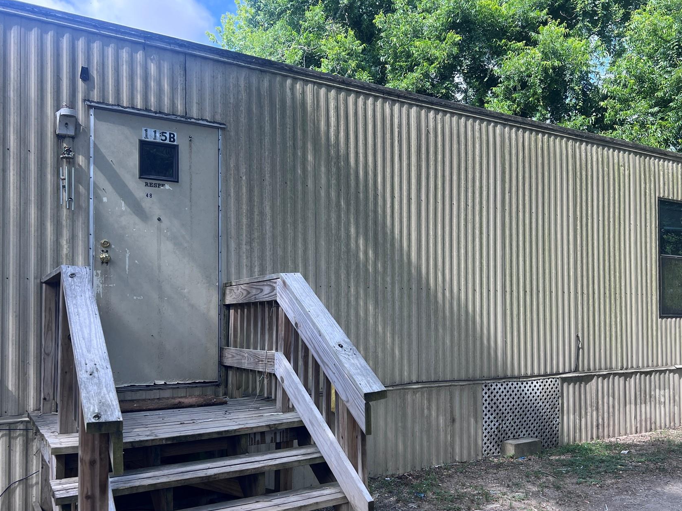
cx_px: 378
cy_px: 293
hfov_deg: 56.7
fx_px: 630
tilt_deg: +1.1
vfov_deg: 44.0
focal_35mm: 32
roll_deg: +0.7
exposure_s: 1/597
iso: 50
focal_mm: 5.7
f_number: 1.5
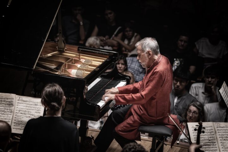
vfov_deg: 5.1
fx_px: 1697
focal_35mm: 268
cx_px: 114
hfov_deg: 7.7
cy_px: 76
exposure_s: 1/400
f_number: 6.3
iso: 3200
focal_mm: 268
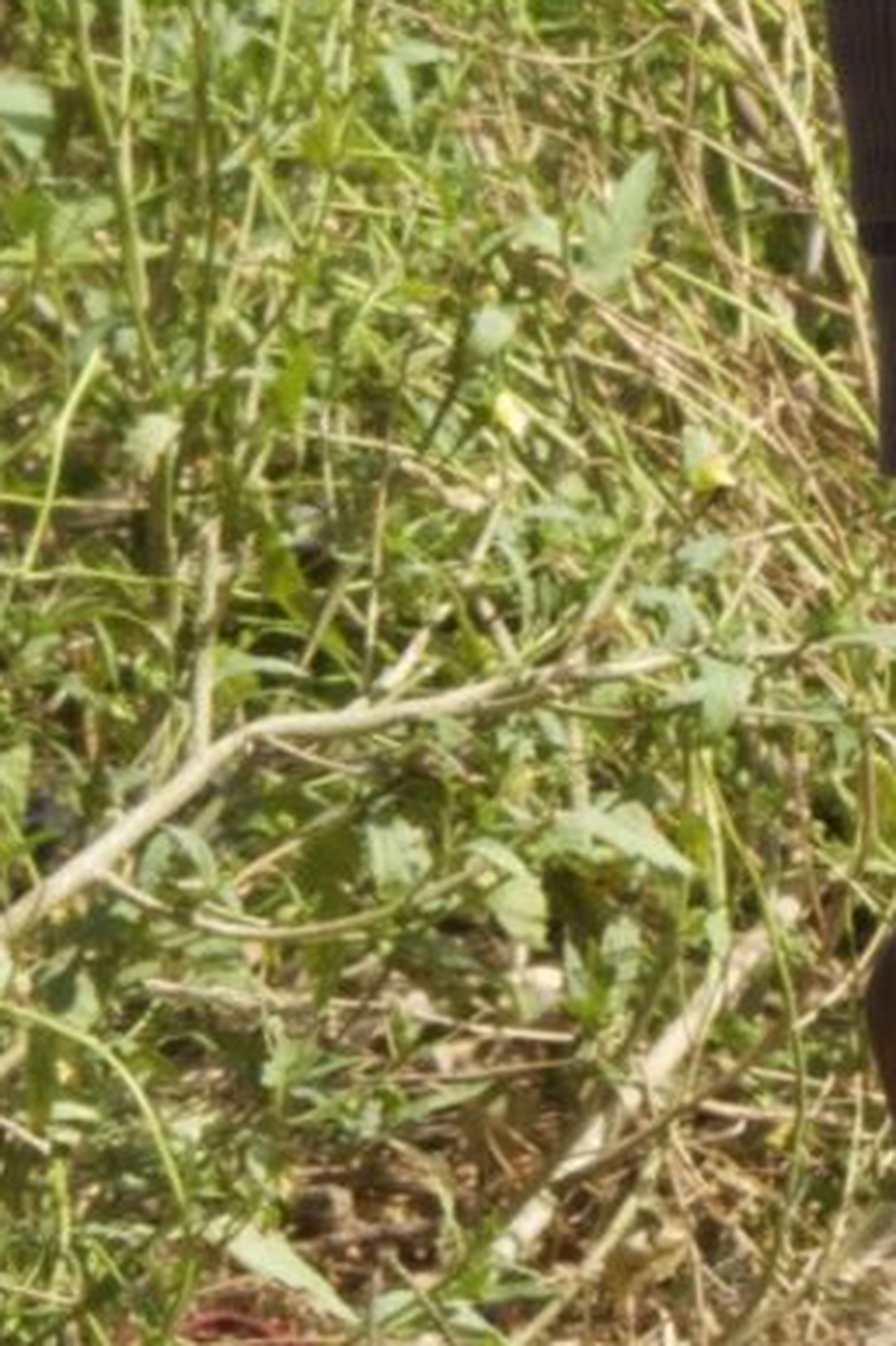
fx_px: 28023
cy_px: 230
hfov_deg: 1.8
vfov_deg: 2.8
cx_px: 1787
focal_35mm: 750
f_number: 25
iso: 1000
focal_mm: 113
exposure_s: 1/160
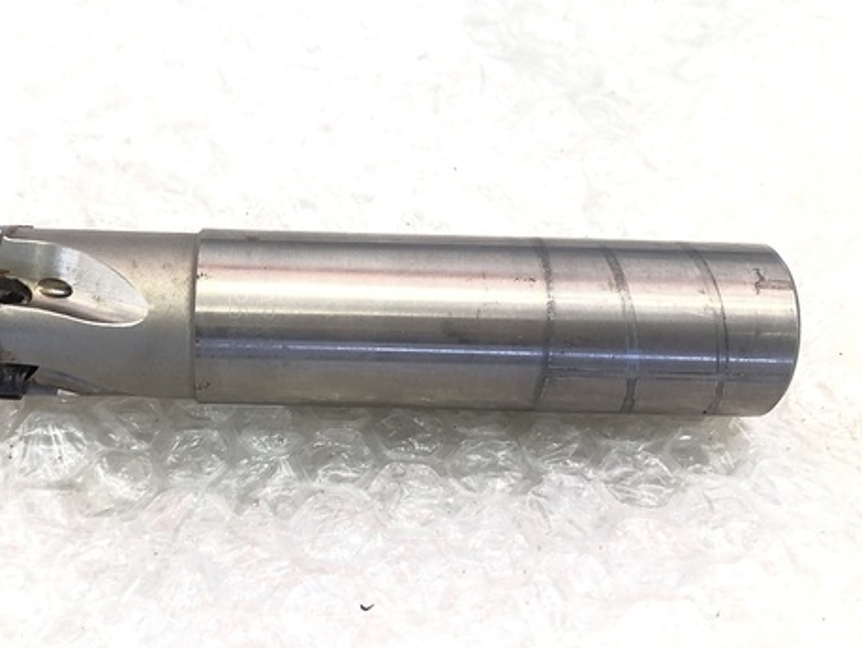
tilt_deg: -60.3
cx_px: 316
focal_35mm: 39
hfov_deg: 47.3
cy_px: 331
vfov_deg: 36.9
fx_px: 972
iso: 40
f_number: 1.8
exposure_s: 1/24
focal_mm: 3.99
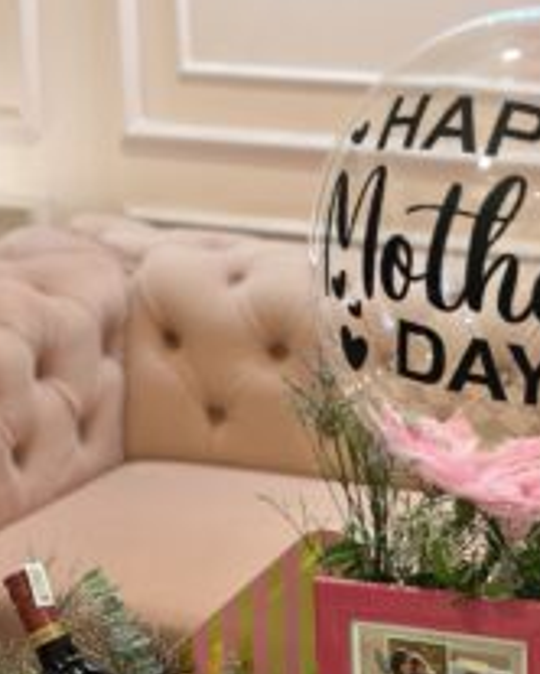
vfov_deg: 19.3
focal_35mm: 98
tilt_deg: -21.0
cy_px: 583
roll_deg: -0.5
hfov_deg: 15.7
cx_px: 403
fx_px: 1955
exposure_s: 1/33
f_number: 1.6
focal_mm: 5.96
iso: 160
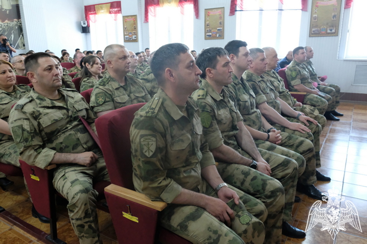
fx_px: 275
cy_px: 122
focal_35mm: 27
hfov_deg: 67.4
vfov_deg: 47.9
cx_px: 184
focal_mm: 18
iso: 10000
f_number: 5
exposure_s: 1/550
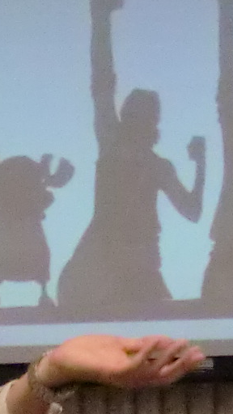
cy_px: 123
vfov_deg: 6.8
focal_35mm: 318
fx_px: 3493
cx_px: 22
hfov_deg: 3.8
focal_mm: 13.1
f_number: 4.6
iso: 1600
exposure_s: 1/160
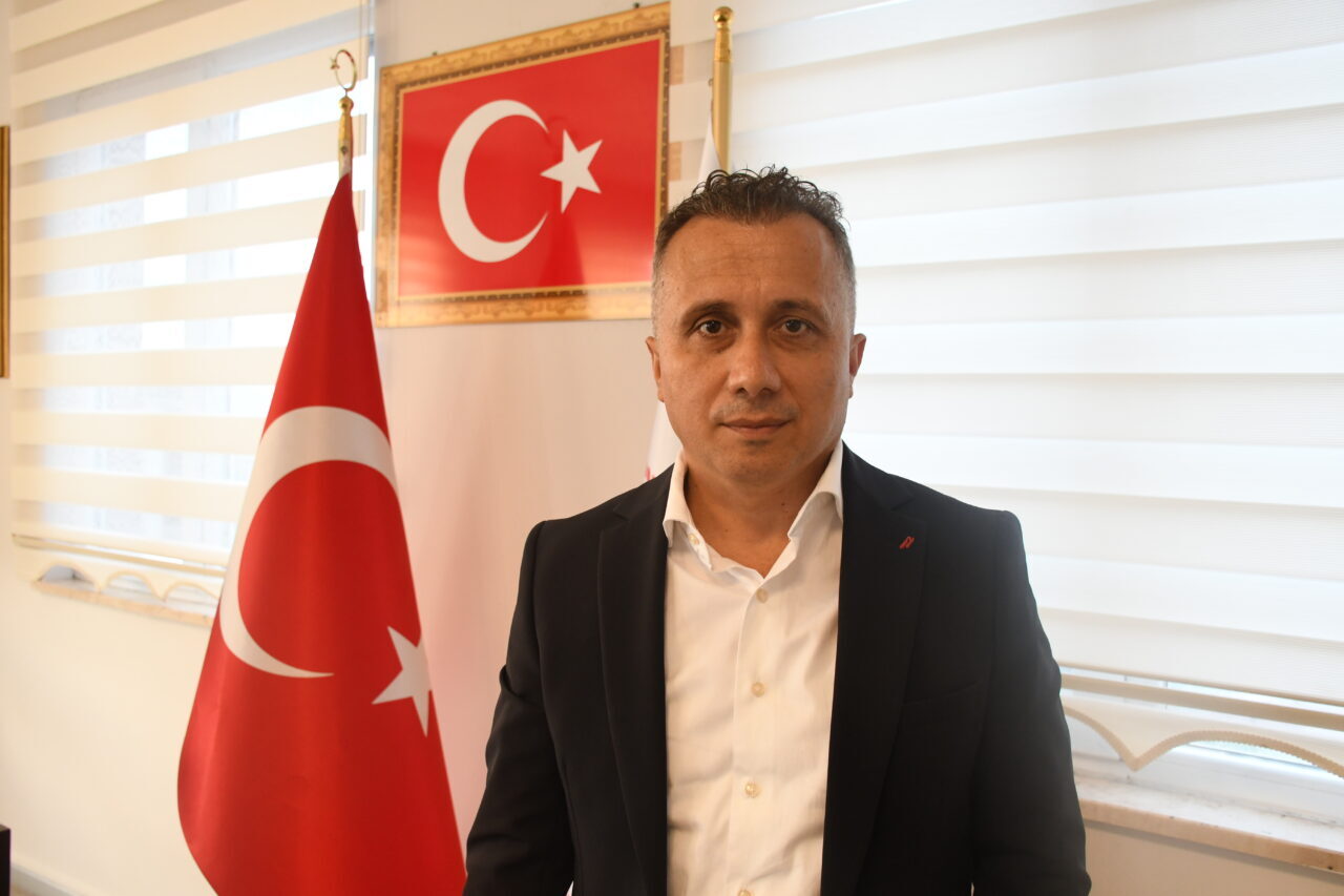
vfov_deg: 40.0
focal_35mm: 33
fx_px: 1232
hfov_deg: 57.2
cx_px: 672
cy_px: 448
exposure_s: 1/100
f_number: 5
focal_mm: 22
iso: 1250
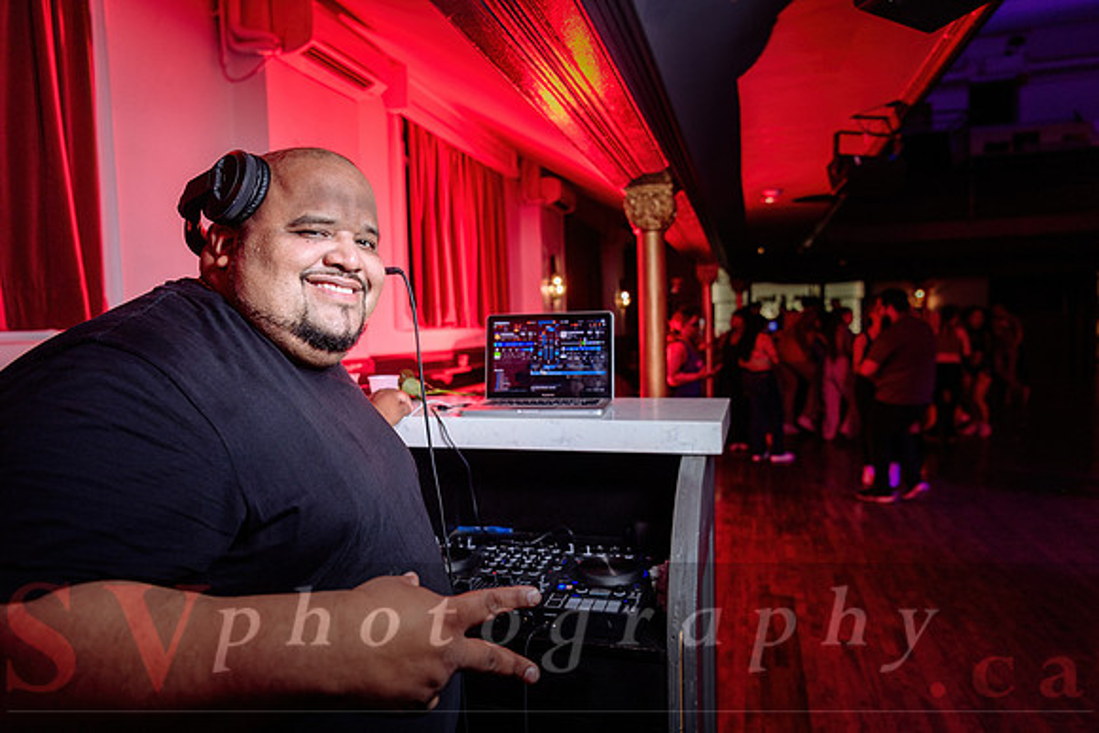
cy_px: 366
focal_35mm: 24
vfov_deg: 53.2
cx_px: 550
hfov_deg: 73.7
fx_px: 733
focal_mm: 24
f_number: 3.2
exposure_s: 1/80
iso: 1000
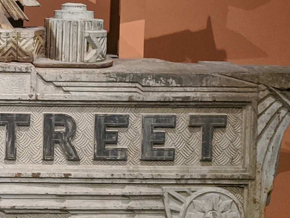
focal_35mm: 93
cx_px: -157
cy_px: 20
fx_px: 779
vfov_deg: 15.7
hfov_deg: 18.5
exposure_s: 1/30
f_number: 2
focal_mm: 4.67
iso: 767
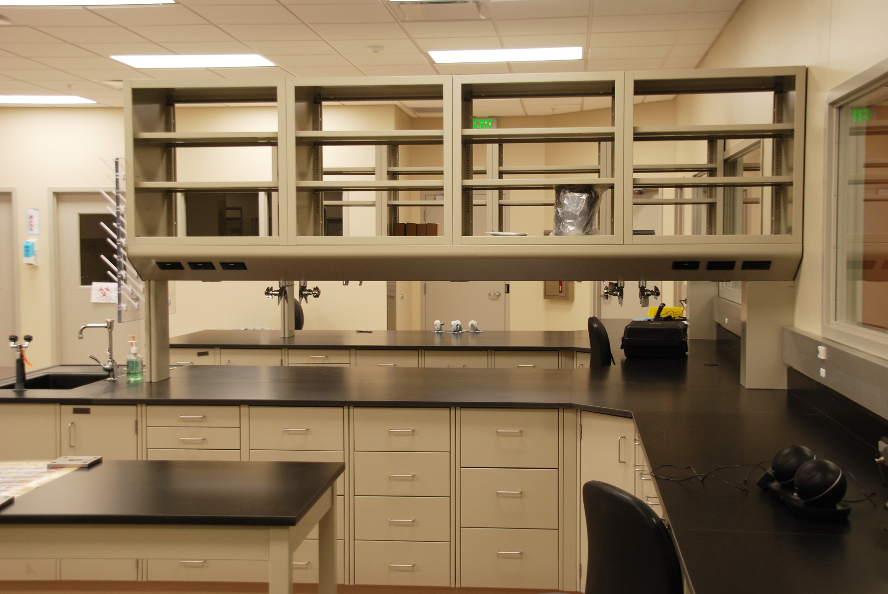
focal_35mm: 51
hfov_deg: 38.8
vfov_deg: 26.6
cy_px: 297
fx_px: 1259
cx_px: 444
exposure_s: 1/40
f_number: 4.5
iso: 200
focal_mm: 34
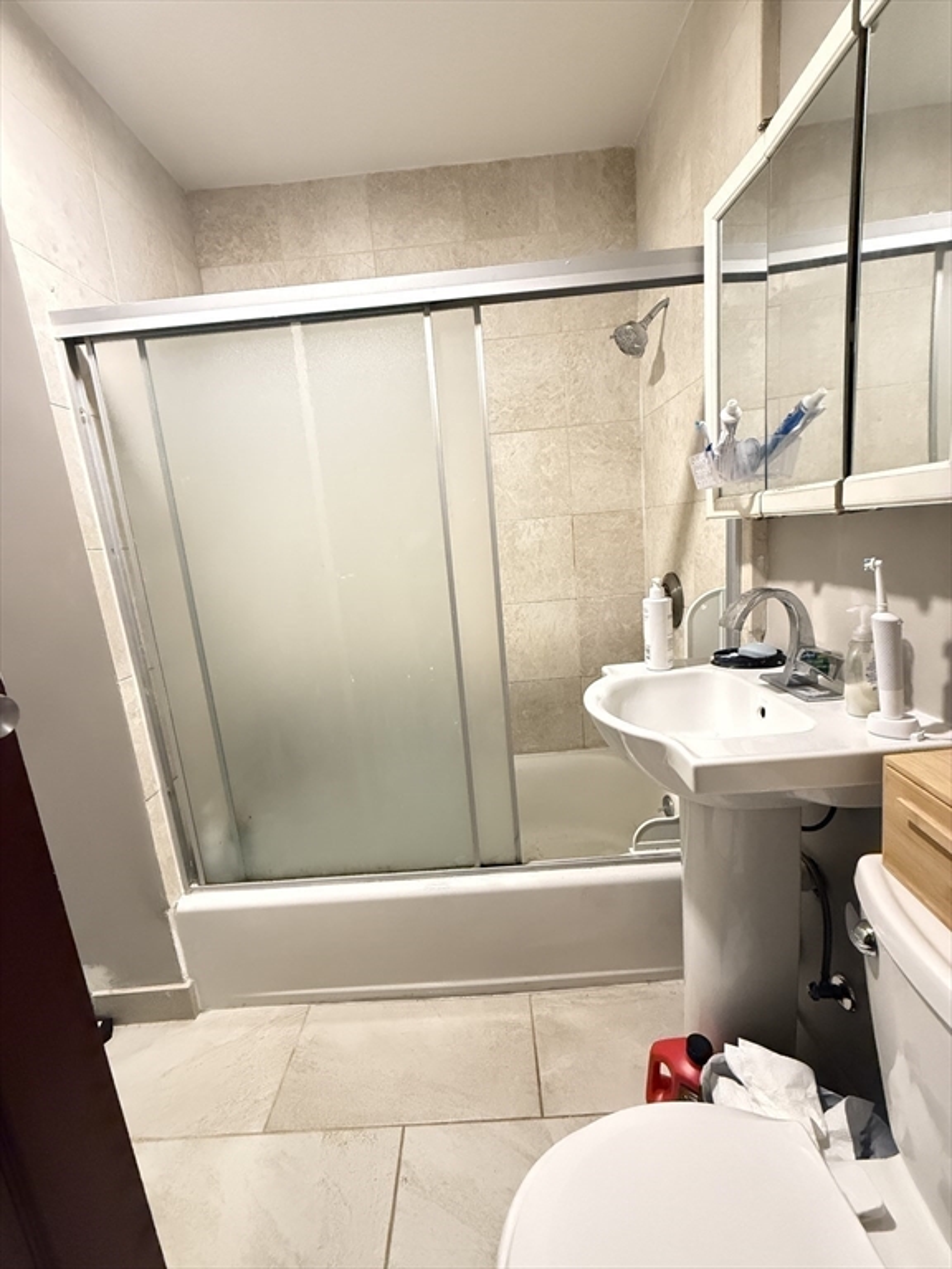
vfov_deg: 102.1
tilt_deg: -10.2
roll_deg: +4.6
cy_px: 634
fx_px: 513
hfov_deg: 85.7
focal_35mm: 14
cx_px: 476
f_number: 2.2
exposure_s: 1/60
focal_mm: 2.22
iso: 1250
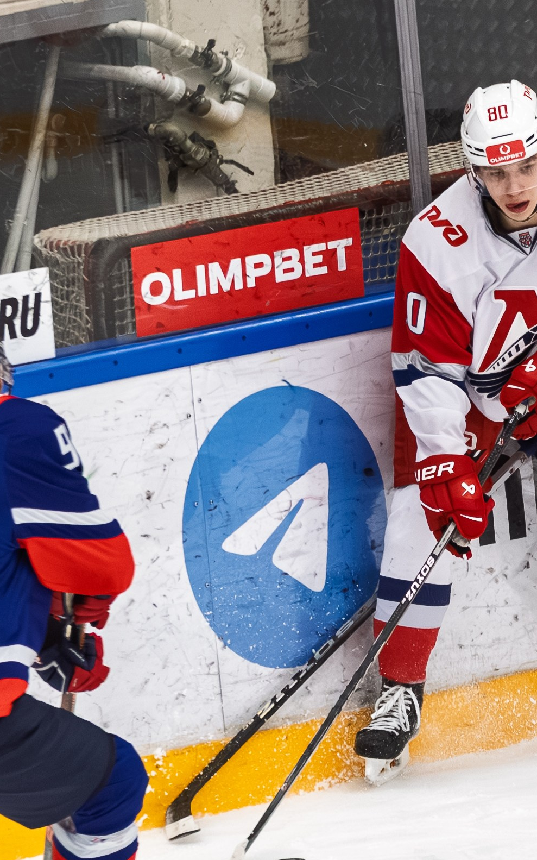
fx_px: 18246
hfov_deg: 1.7
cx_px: 629
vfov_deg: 2.7
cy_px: 535
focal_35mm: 779
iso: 2500
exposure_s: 1/1600
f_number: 4
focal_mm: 200
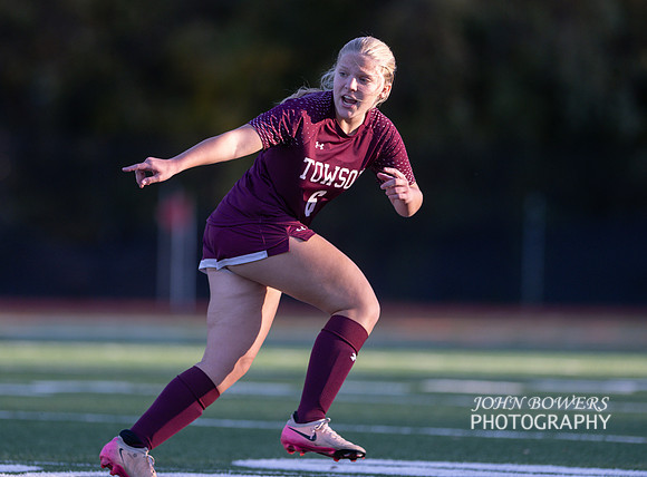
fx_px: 7324
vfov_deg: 3.7
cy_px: 193
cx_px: 281
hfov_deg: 5.1
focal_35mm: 394
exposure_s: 1/1600
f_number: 2.8
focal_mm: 300
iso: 720
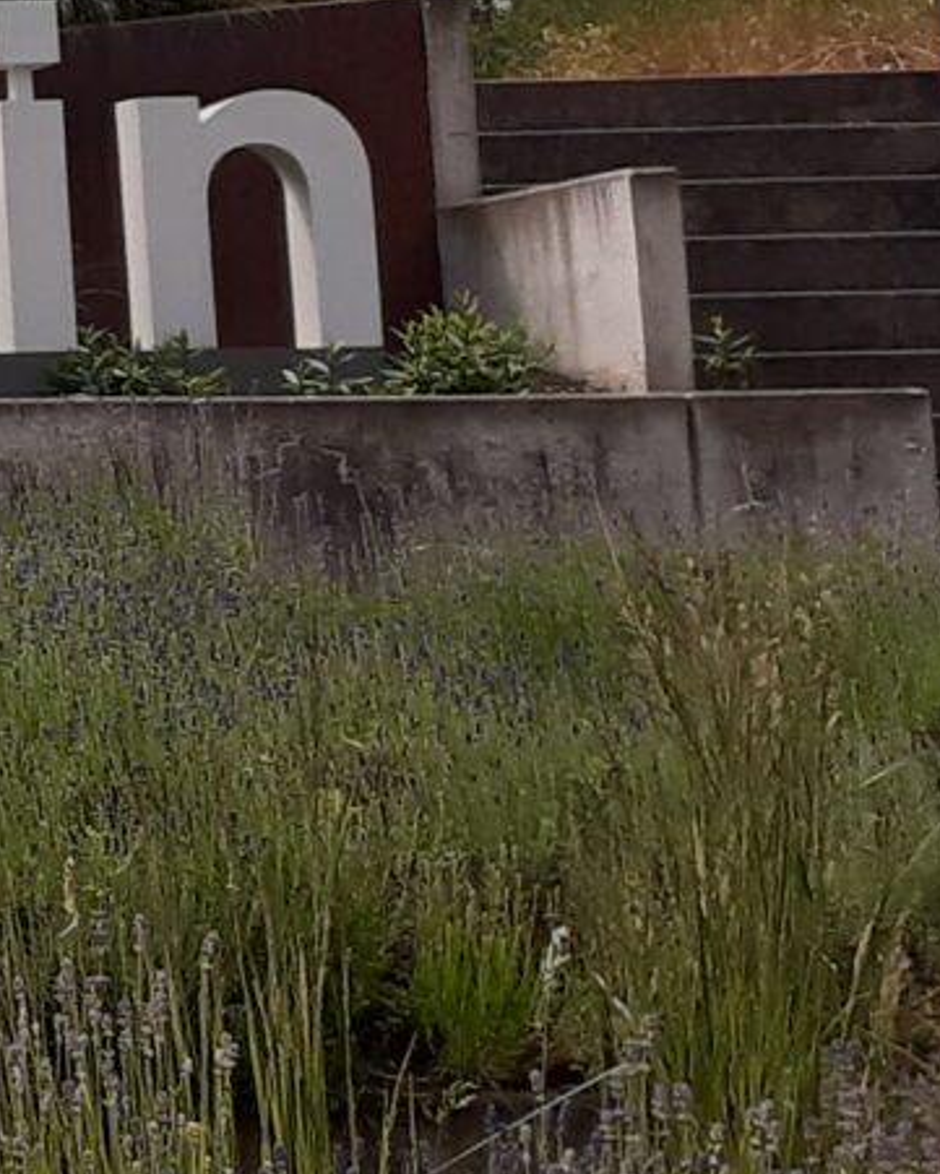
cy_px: 10
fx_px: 5006
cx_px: -2338
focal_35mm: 144
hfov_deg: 8.2
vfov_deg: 13.2
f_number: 1.7
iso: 40
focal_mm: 3.92
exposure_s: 1/1880
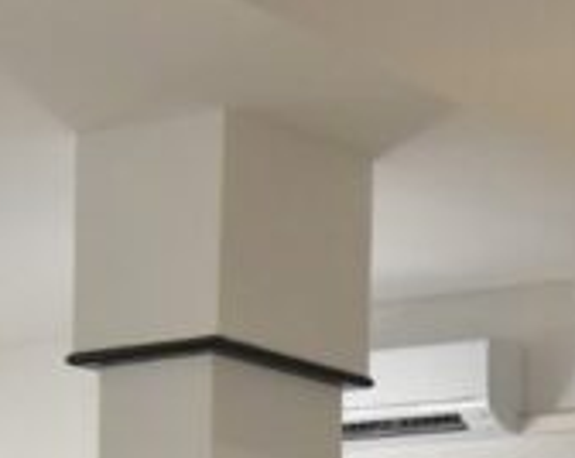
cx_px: 599
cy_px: 723
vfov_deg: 5.1
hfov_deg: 6.4
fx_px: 5114
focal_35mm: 301
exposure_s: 1/60
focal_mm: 35
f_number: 4.5
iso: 900
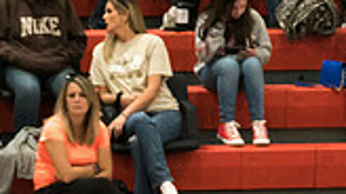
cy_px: 429
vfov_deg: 2.6
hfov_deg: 4.6
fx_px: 4263
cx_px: 2
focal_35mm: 465
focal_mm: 70
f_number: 2.8
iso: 3200
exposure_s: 1/1000
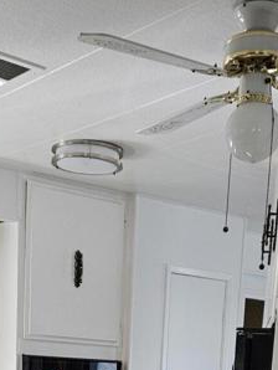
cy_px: 526
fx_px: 845
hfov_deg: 18.7
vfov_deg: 21.4
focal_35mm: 79
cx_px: 123
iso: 80
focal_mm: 5.4
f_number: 1.8
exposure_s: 1/120
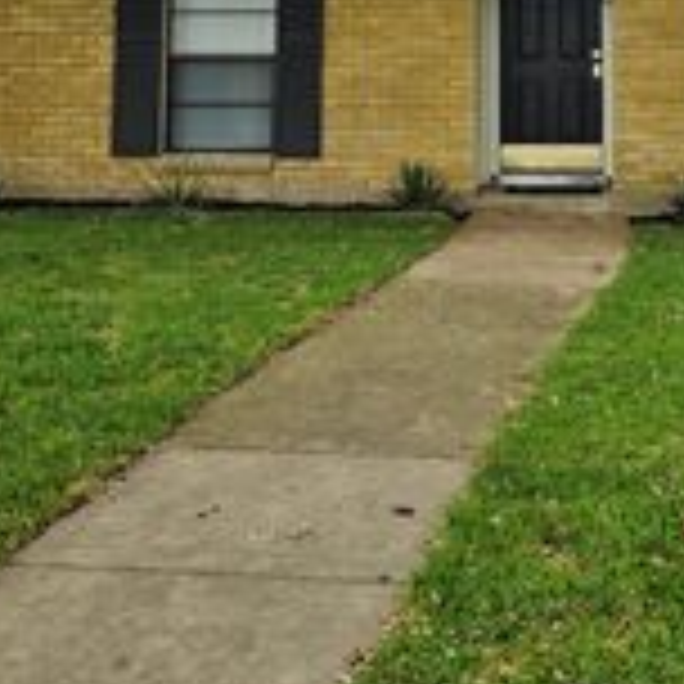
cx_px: 495
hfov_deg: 25.5
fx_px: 1498
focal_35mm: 67
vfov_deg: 24.1
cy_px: -56
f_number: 1.7
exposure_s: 1/3333
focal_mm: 6.3
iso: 80
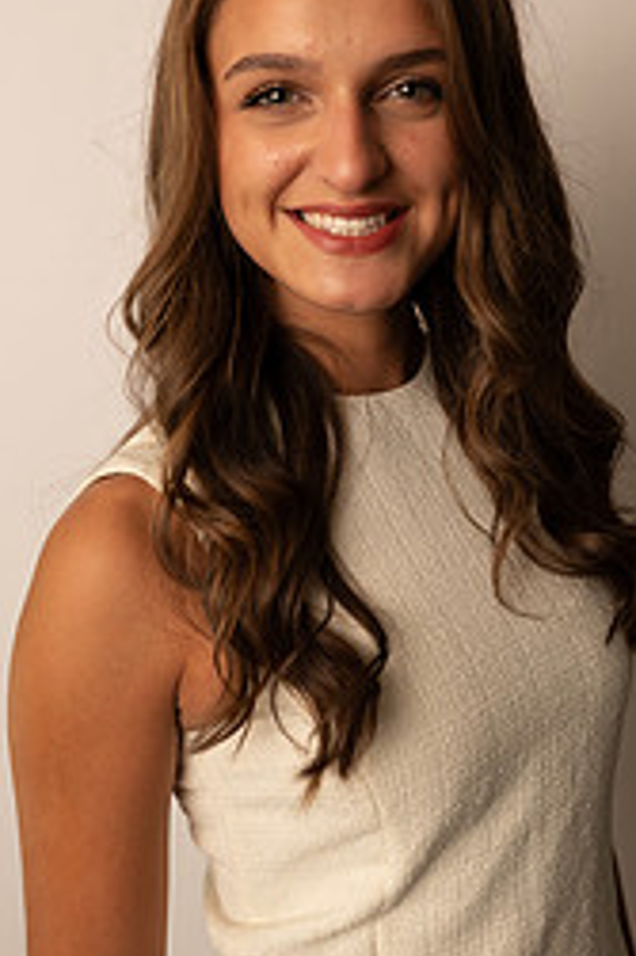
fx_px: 1141
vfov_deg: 44.9
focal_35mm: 43
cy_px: 331
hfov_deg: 31.1
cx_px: 316
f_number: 3.2
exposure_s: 1/160
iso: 100
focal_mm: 24
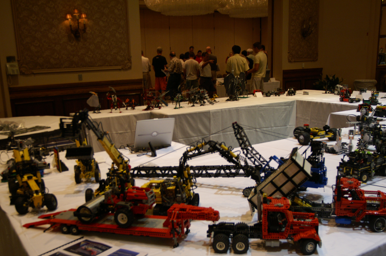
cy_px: 160
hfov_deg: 50.7
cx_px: 191
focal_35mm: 38
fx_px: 407
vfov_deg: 34.8
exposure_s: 1/25
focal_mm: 20
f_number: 4
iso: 400
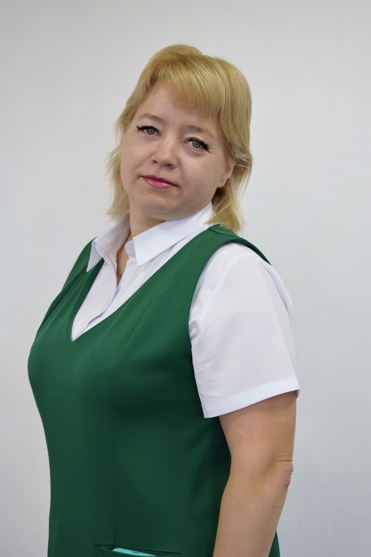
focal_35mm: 82
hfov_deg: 16.6
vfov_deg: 24.6
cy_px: 278
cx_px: 186
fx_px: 1275
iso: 500
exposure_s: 1/60
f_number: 5.6
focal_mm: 55
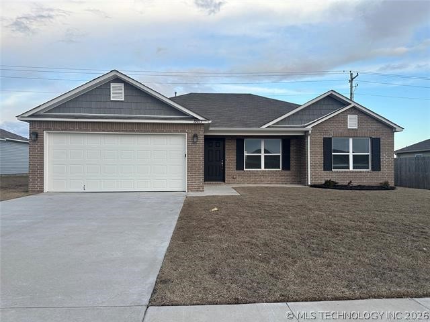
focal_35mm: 24
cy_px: 161
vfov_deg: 56.8
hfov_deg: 71.6
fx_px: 298
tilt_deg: +2.0
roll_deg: -0.5
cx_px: 215
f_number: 1.78
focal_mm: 6.86
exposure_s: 1/680
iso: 80
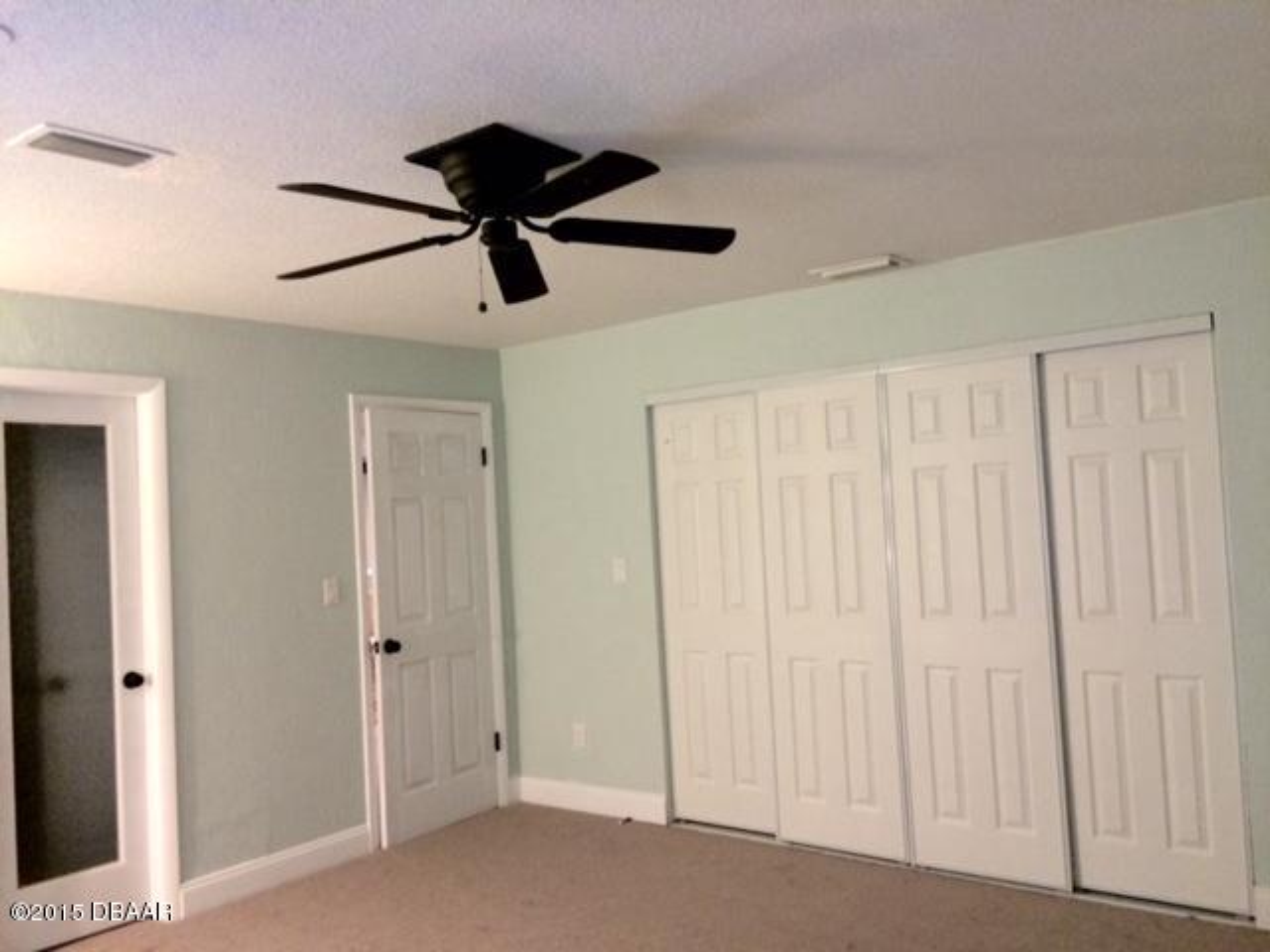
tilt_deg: +1.7
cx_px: 635
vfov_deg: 48.2
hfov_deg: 61.7
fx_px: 1064
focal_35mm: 29
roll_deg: +3.2
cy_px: 476
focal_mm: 4.15
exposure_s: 1/17
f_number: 2.2
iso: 250
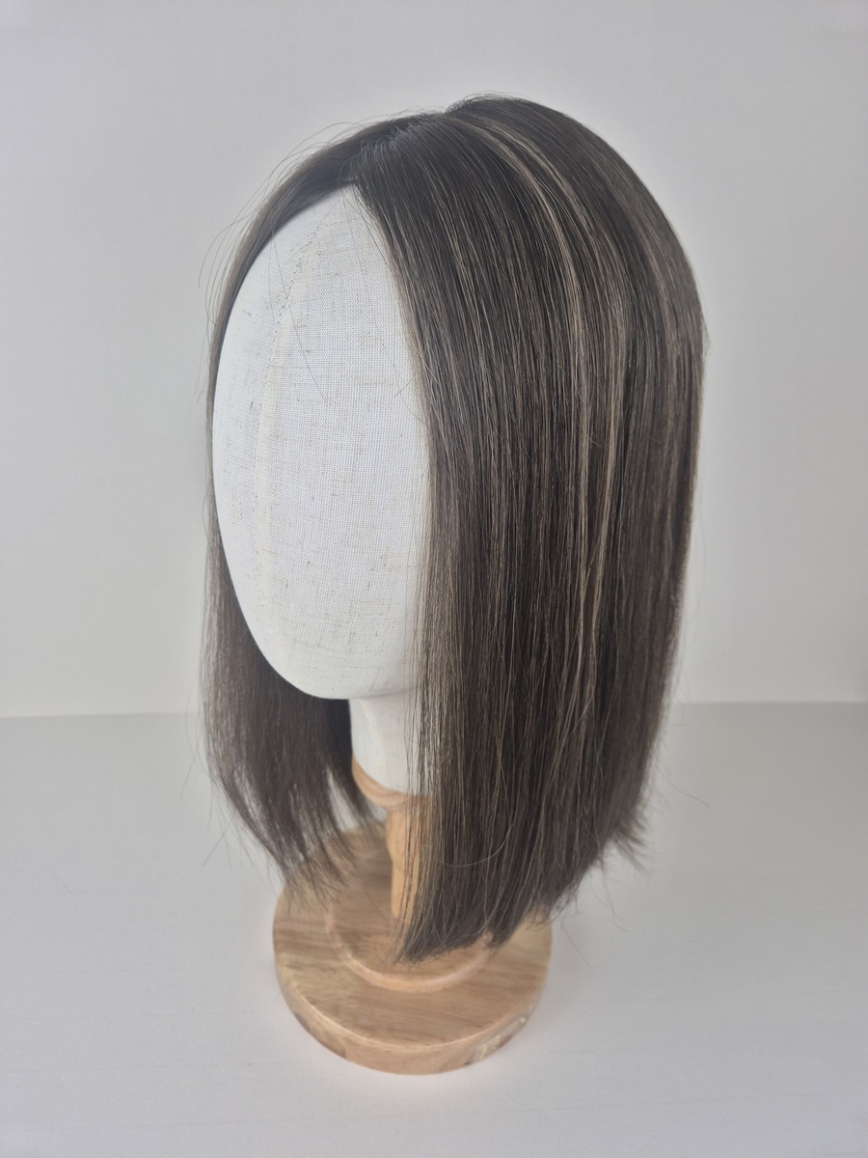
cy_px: 579
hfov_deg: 58.9
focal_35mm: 23
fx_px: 769
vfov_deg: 73.9
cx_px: 434
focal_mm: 5.4
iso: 32
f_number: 1.8
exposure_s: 1/100
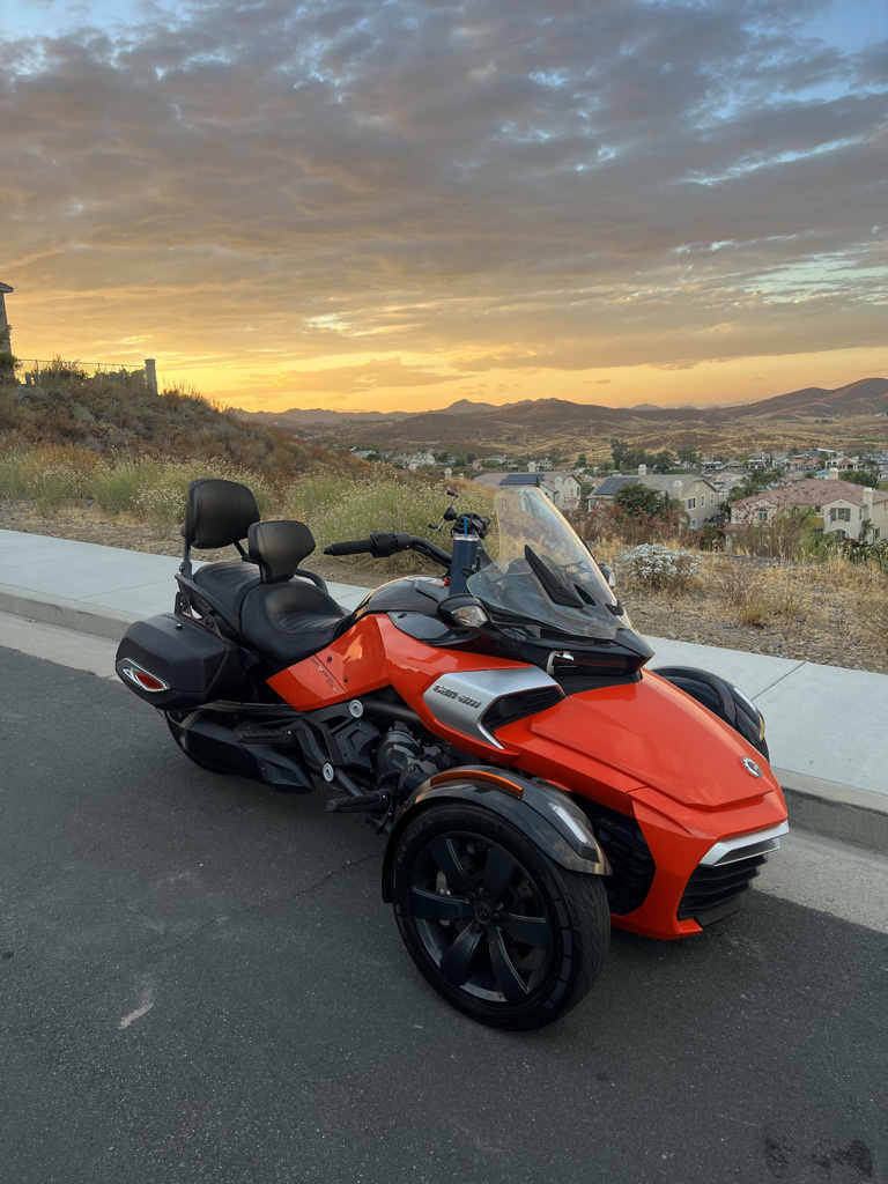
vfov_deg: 67.3
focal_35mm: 26
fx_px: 889
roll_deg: +2.3
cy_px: 592
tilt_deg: -9.5
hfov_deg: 53.1
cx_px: 444
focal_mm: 5.7
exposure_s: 1/162
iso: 40
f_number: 1.5
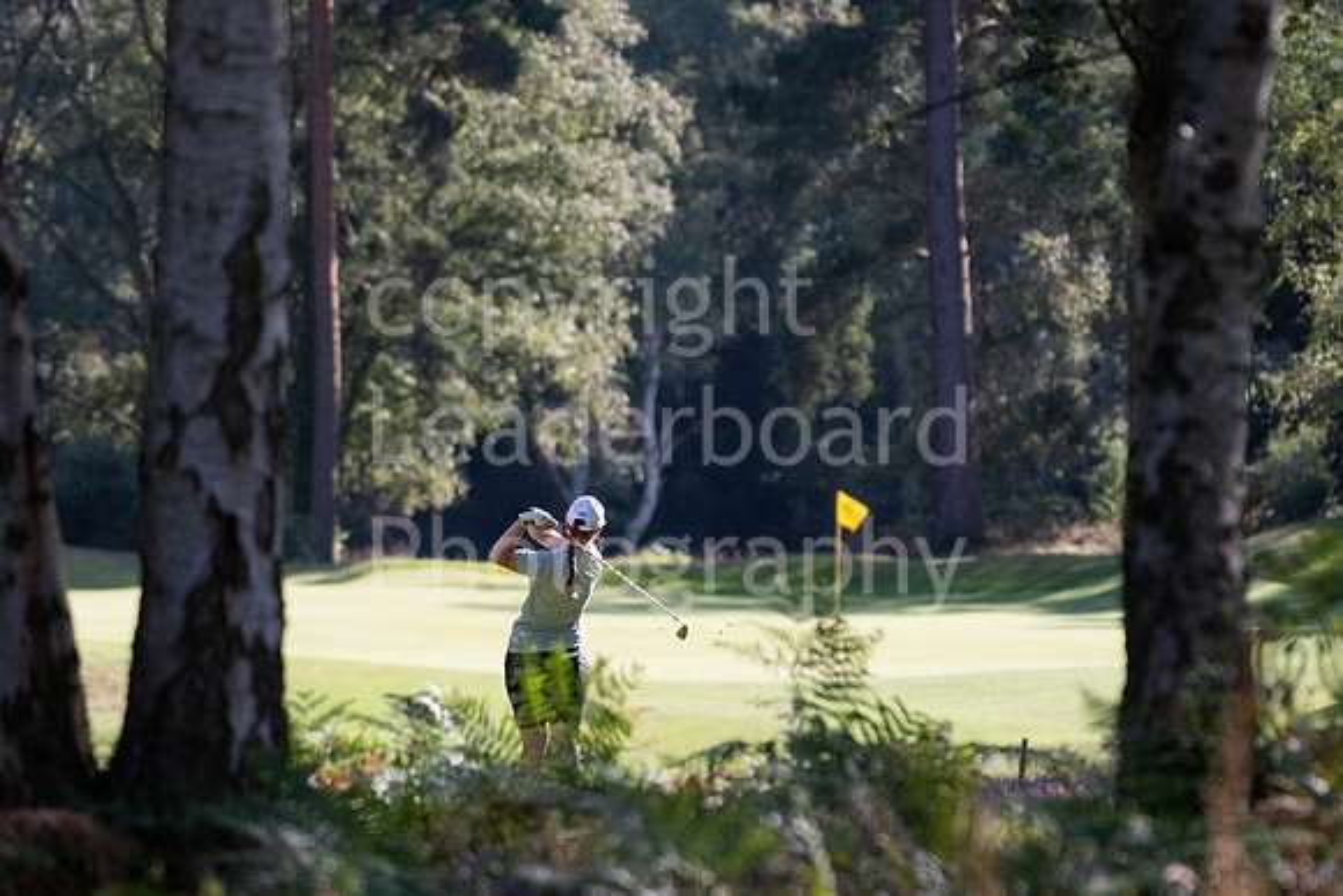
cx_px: 672
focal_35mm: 495
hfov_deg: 4.2
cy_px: 448
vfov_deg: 2.8
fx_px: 18470
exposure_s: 1/2000
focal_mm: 330
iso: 1000
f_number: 5.6
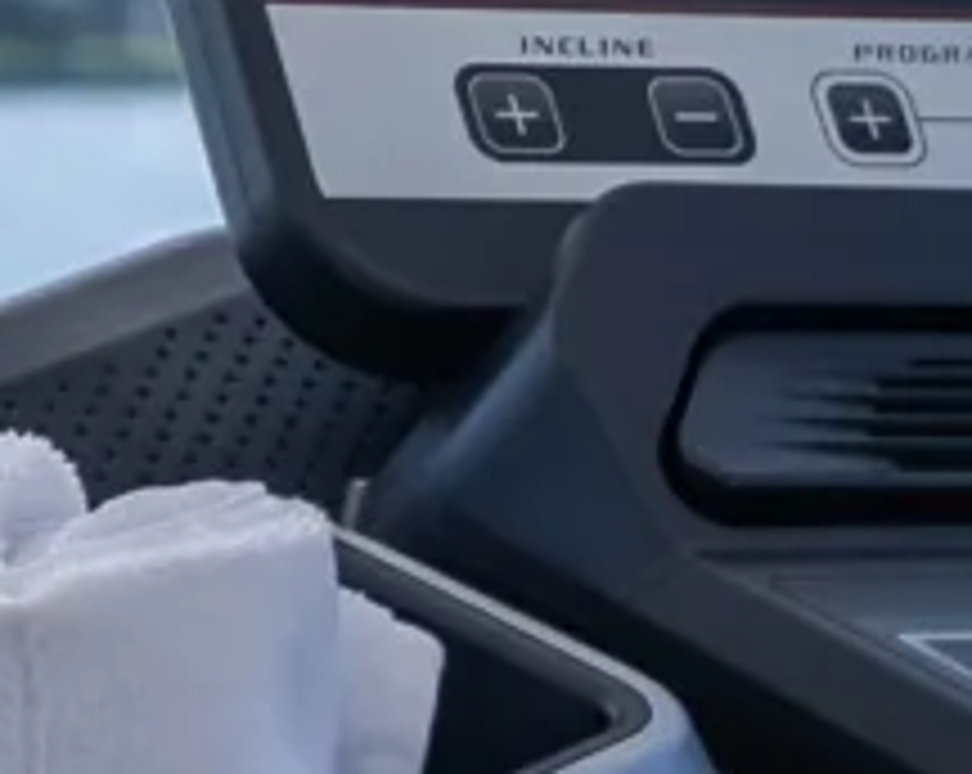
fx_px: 8046
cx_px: 1458
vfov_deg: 5.5
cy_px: 594
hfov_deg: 6.8
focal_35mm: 280
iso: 100
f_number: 2.8
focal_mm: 33.5
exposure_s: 1/2000
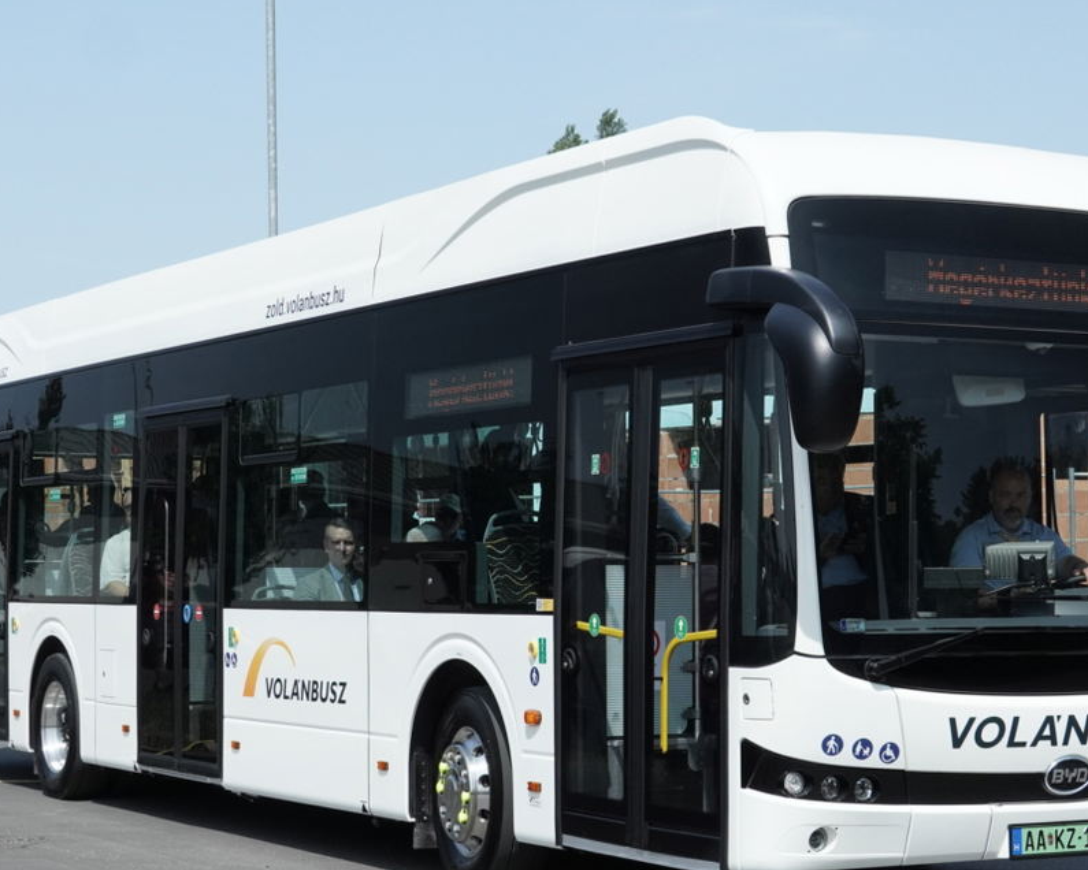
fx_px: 2737
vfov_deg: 18.1
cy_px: 519
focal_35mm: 85
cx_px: 669
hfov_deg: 22.4
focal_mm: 30
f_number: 6.3
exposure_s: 1/800
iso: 640
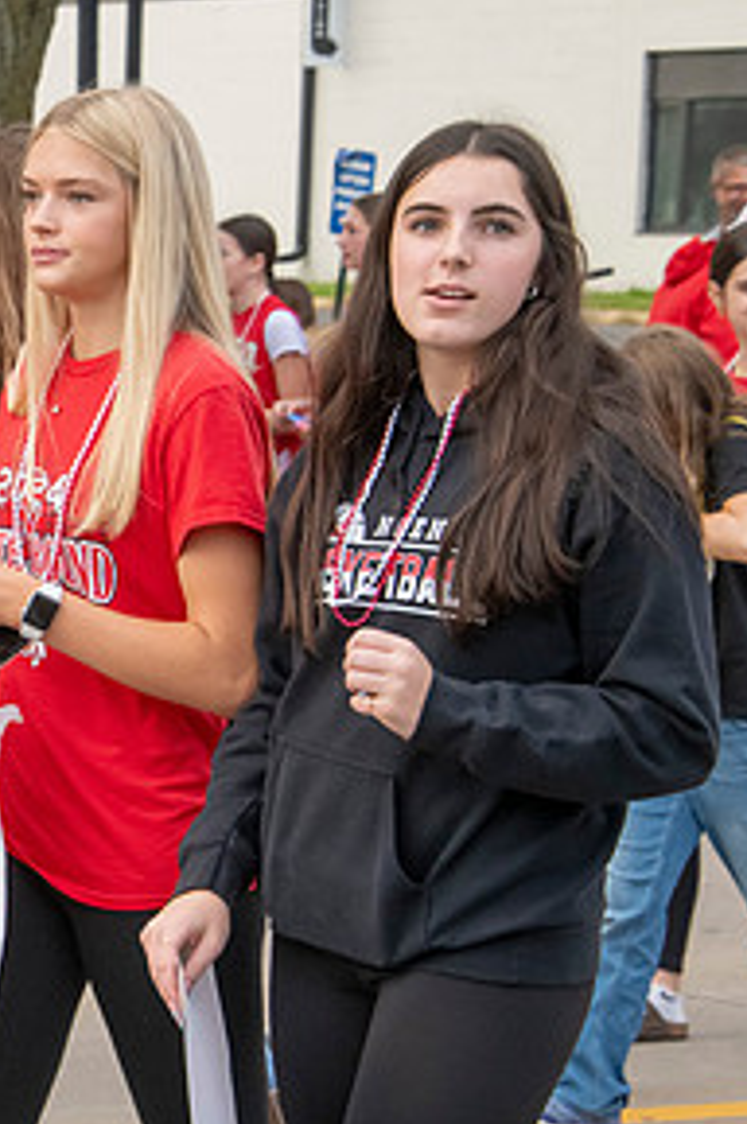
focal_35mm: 185
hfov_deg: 7.3
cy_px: 519
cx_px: -253
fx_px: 5772
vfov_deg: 11.1
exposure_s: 1/320
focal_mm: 92
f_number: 11
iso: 3200
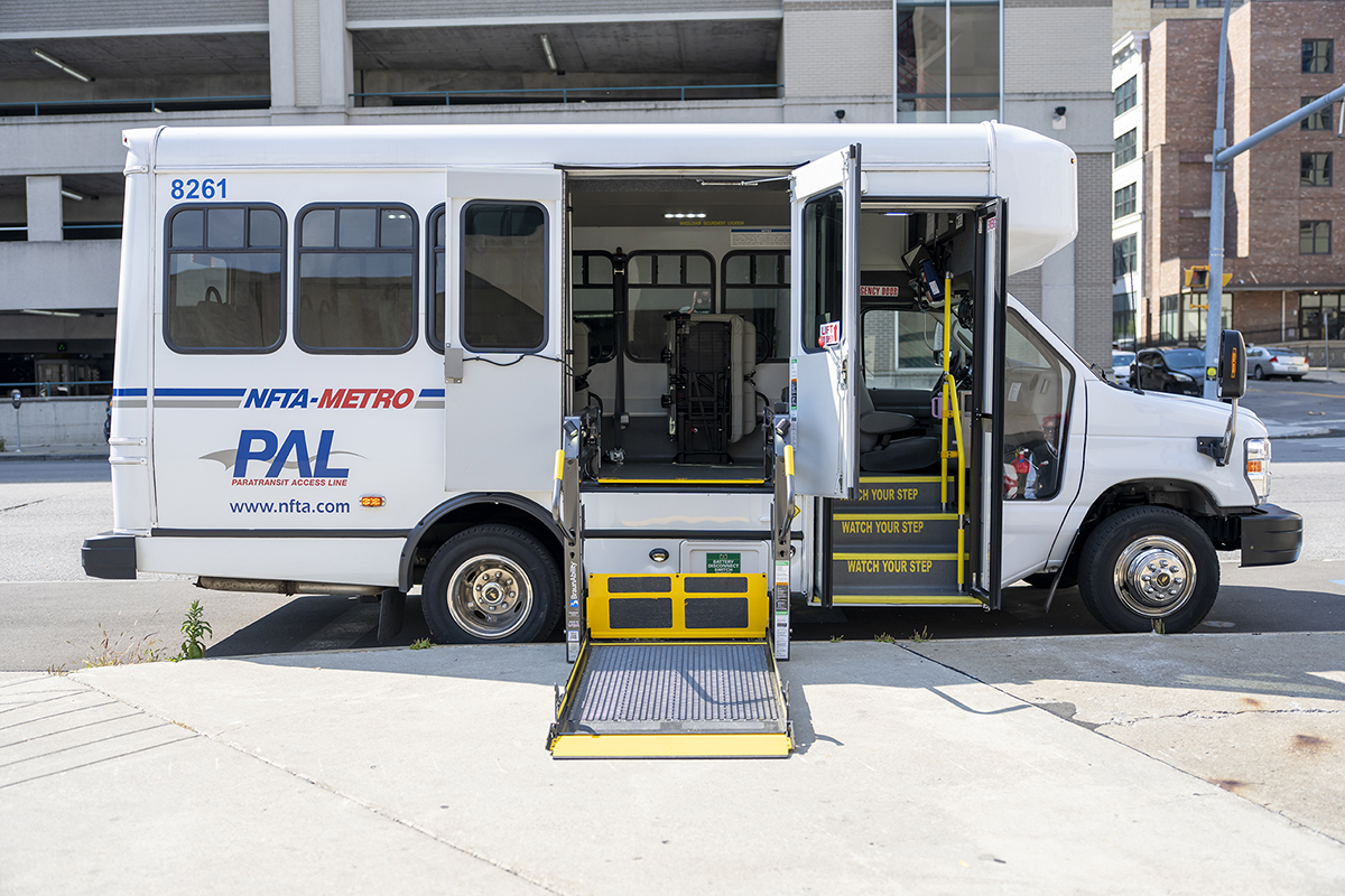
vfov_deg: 42.3
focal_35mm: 31
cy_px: 448
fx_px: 1158
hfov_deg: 60.3
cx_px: 672
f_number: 2
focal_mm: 31
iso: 320
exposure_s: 1/3200
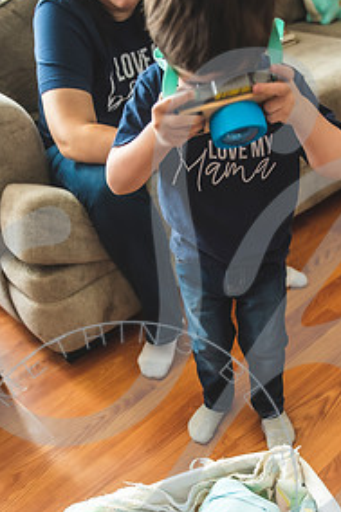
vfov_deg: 49.6
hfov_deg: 34.8
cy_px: 352
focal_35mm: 38
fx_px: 541
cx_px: 211
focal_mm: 24
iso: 1000
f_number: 2.8
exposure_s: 1/125
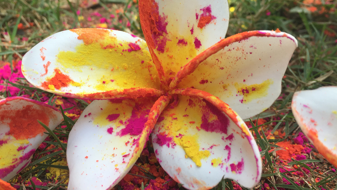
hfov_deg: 50.4
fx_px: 357
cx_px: 156
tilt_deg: -33.8
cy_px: 77
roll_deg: -2.3
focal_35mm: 40
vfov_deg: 29.6
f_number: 2.2
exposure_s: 1/110
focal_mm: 4.15
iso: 25
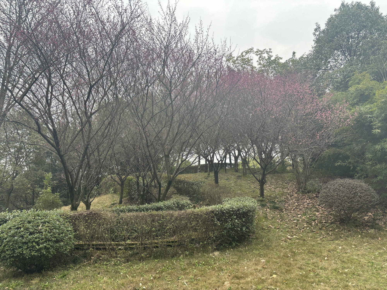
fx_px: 291
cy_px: 145
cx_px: 194
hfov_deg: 67.3
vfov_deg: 53.1
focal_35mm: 26
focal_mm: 5.96
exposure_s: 1/510
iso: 50
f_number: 1.6
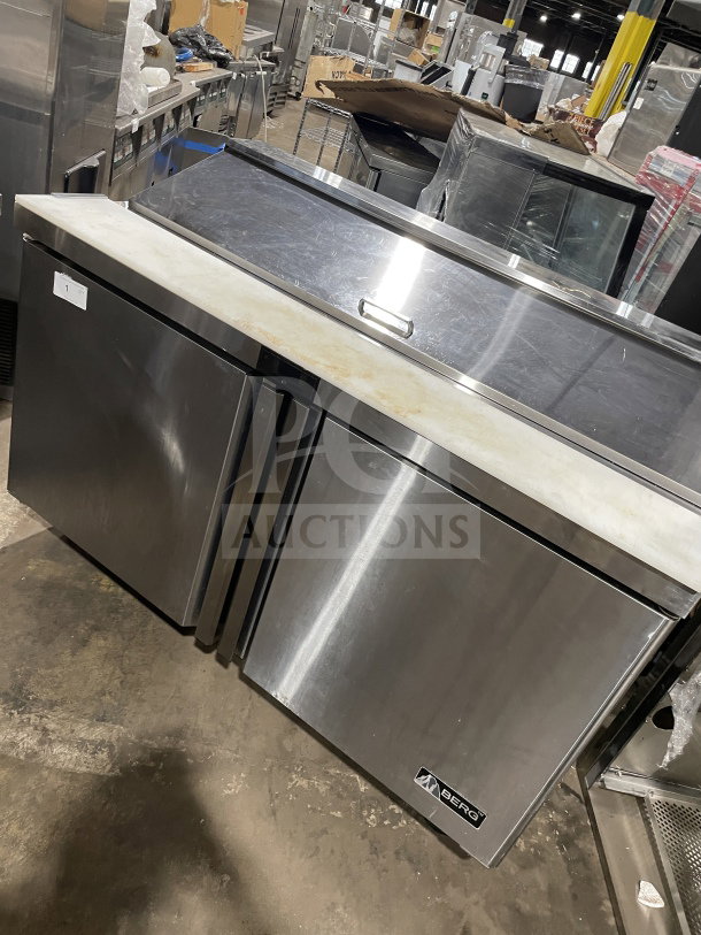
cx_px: 350
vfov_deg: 67.3
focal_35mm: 26
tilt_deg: -29.1
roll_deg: -19.5
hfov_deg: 53.1
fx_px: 702
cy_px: 468
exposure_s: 1/60
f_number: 1.6
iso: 200
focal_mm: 4.2
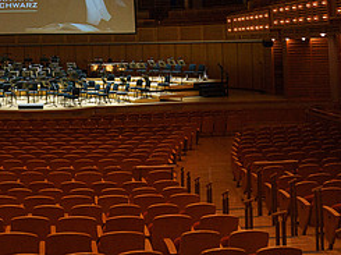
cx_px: 24
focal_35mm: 56
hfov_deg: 32.4
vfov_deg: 24.6
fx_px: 551
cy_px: -10
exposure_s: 1/200
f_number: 7.1
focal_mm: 24
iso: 3200
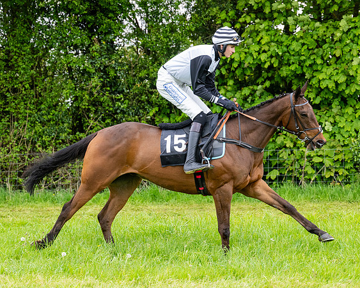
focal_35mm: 122
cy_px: 146
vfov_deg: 12.7
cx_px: 171
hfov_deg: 15.8
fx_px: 1298
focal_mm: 98
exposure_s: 1/1250
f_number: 4
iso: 800
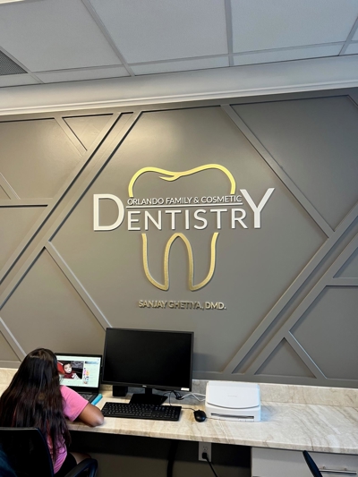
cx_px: 179
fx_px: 358
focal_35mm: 26
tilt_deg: +0.8
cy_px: 238
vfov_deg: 67.3
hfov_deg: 53.1
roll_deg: +1.9
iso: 100
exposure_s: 1/60
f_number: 1.5
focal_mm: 5.7
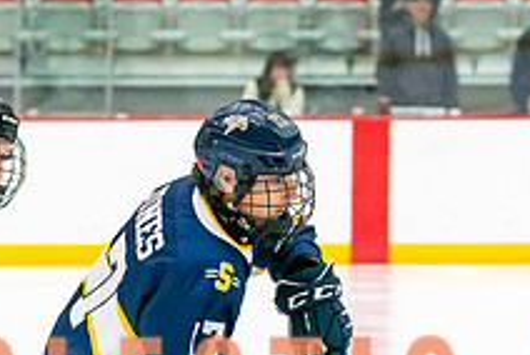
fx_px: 3921
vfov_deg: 5.1
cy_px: 555
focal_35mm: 266
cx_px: 202
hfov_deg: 7.7
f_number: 2.8
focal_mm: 70
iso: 3200
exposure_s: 1/1250
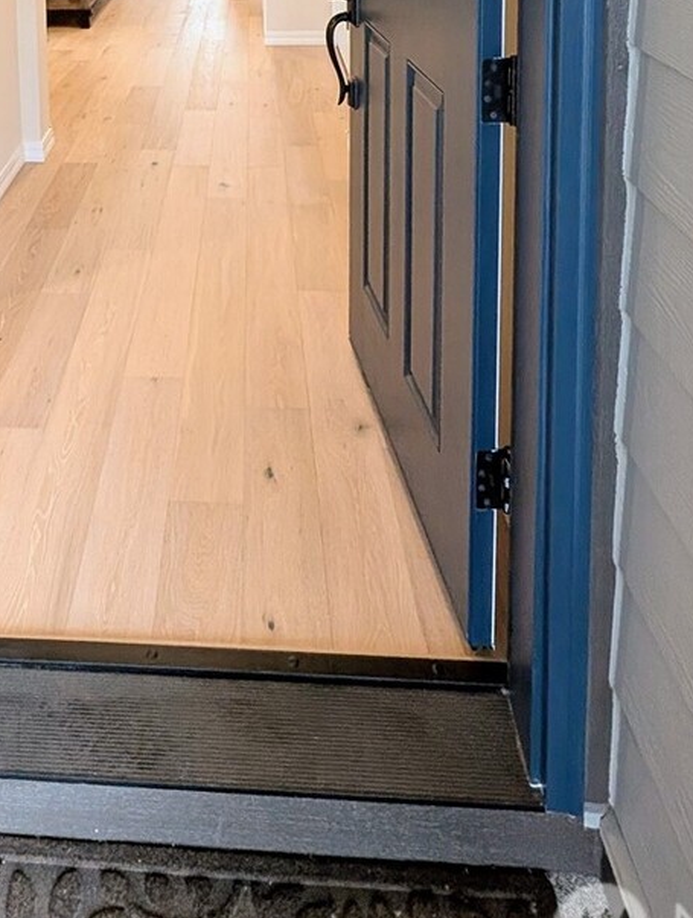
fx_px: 824
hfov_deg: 44.3
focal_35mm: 31
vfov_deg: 44.4
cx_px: 186
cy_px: -94
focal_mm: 1.95
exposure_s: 1/60
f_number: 2.2
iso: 178
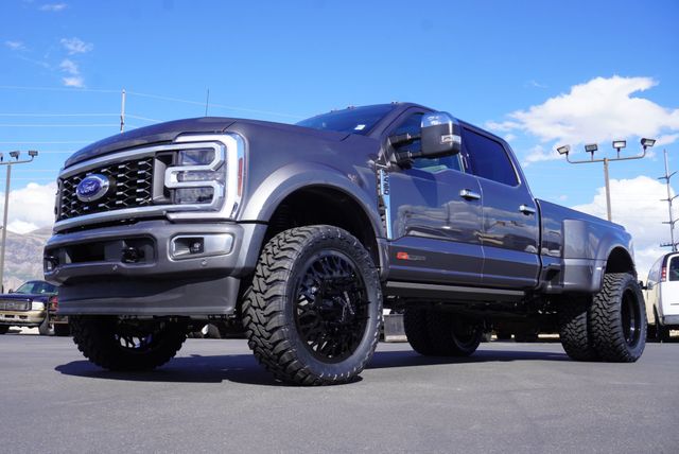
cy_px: 227
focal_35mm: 36
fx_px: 680
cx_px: 340
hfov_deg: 53.1
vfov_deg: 36.9
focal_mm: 24
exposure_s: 1/125
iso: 100
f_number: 9
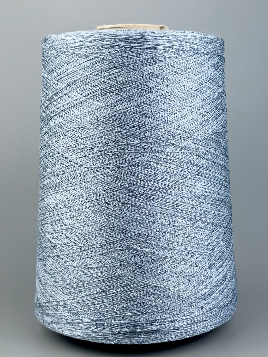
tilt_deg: -11.8
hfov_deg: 56.8
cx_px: 134
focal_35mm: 24
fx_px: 248
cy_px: 178
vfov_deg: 71.6
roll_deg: -0.8
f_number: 1.78
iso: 80
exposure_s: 1/943
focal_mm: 6.76
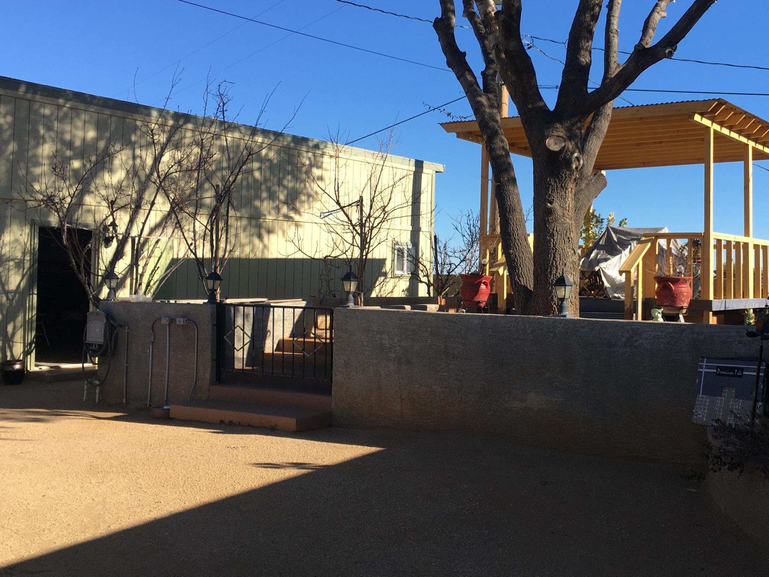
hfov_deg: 46.3
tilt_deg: +2.6
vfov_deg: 35.9
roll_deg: -1.3
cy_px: 256
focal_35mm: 40
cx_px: 493
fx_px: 889
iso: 25
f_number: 2.2
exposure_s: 1/986
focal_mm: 4.15
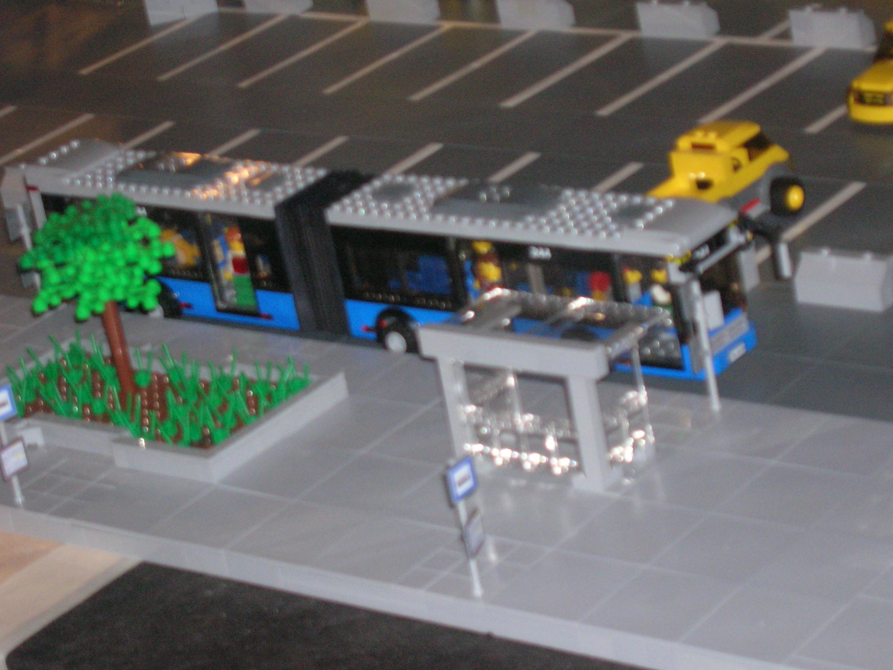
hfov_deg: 16.4
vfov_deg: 12.3
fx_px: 3096
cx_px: 475
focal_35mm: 120
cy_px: 278
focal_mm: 17.1
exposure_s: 1/60.1
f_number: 4.9
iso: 186
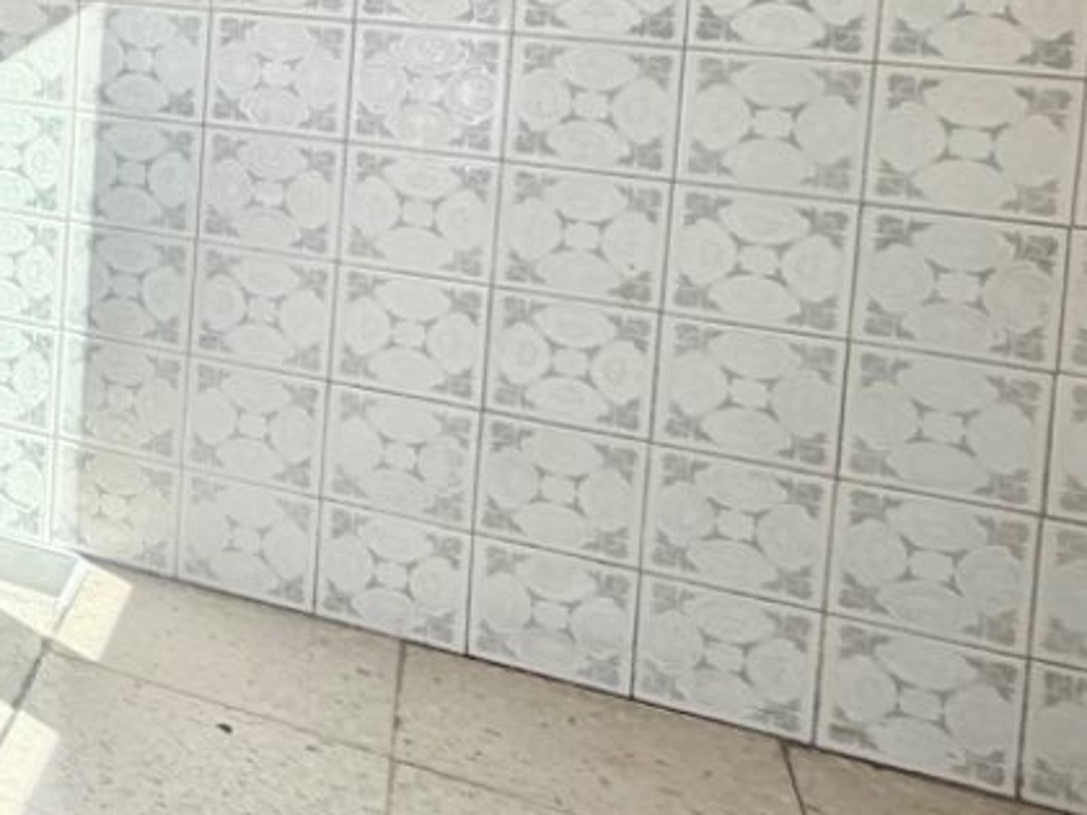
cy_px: -100
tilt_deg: -3.3
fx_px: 1570
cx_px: -717
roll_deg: -0.4
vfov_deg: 26.6
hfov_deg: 24.4
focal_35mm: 50
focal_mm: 2.22
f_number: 2.2
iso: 64
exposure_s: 1/458
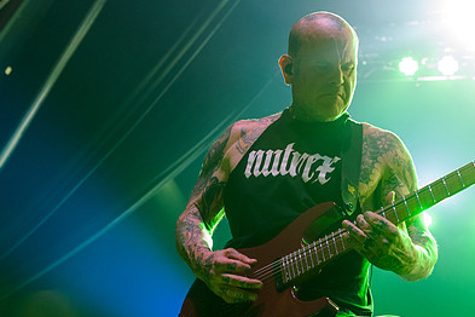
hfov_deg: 35.1
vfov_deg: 23.7
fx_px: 752
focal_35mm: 57
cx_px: 238
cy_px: 192
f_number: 3.5
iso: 3200
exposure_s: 1/160
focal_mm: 36
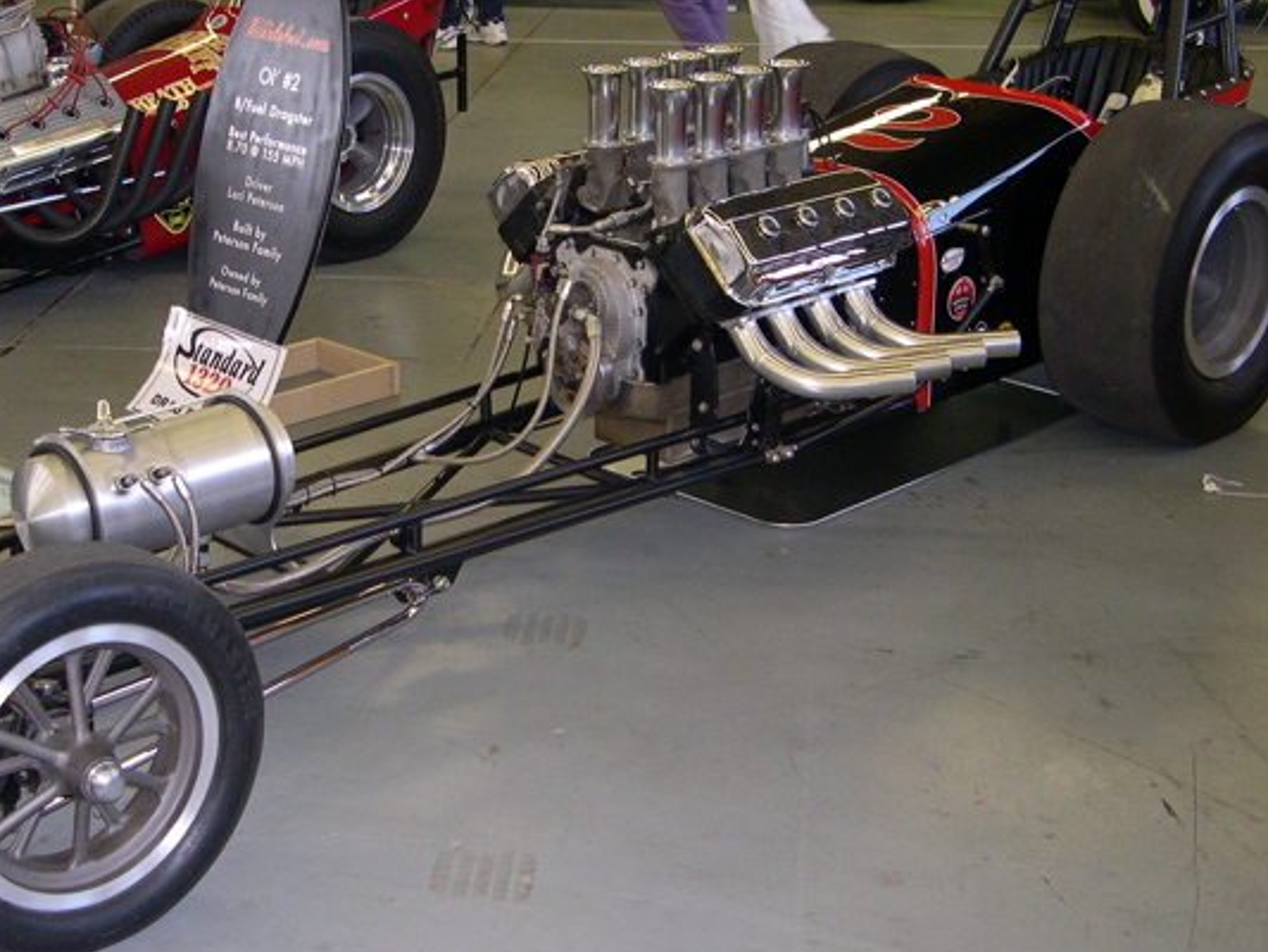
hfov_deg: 33.6
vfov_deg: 25.6
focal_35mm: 57
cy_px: 405
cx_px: 454
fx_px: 2088
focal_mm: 8
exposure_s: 1/60
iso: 213
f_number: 2.8
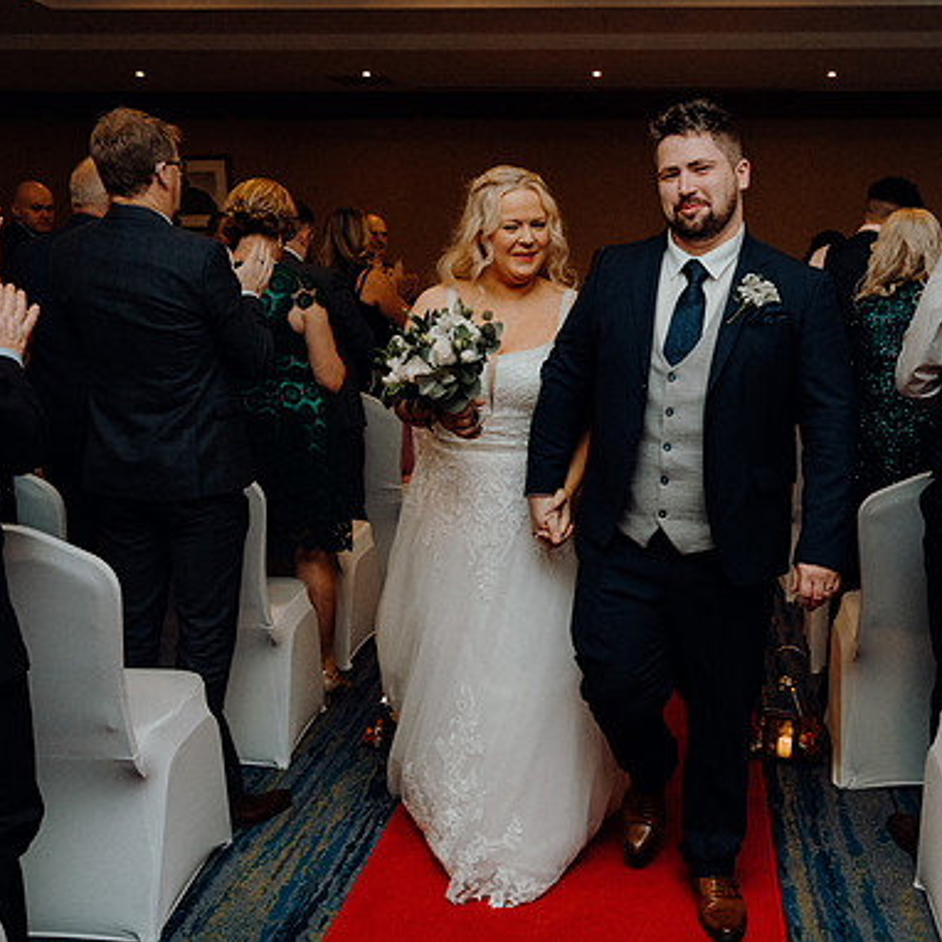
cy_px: 467
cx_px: 589
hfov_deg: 41.6
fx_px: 1232
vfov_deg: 41.9
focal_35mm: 40
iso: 2500
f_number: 3.5
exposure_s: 1/160
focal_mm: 31
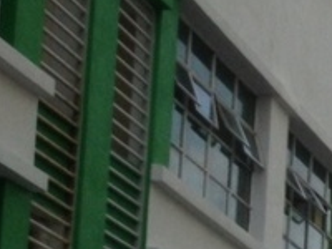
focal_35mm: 187
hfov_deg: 9.2
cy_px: 589
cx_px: 869
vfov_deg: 7.4
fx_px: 1794
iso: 50
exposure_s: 1/1623
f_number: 2.4
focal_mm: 4.28
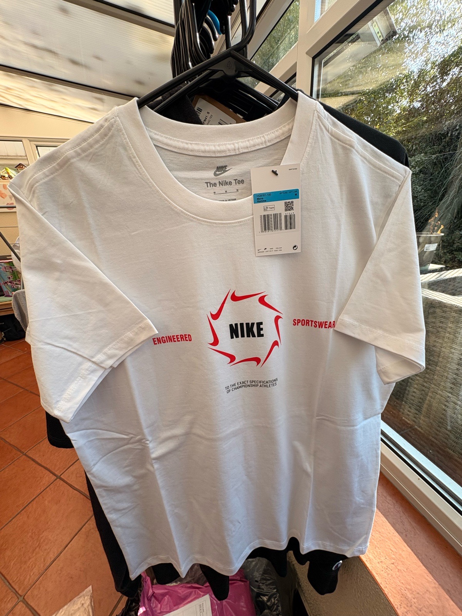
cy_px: 308
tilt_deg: -20.2
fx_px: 249
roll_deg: +2.8
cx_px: 231
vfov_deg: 102.1
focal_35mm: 14
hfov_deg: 85.7
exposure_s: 1/208
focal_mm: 2.22
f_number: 2.2
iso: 40
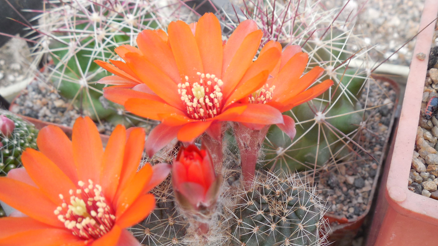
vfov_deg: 30.1
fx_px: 453
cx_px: 242
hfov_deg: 51.5
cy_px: 174
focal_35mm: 39
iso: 125
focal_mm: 5.6
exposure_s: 1/80
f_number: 3.6
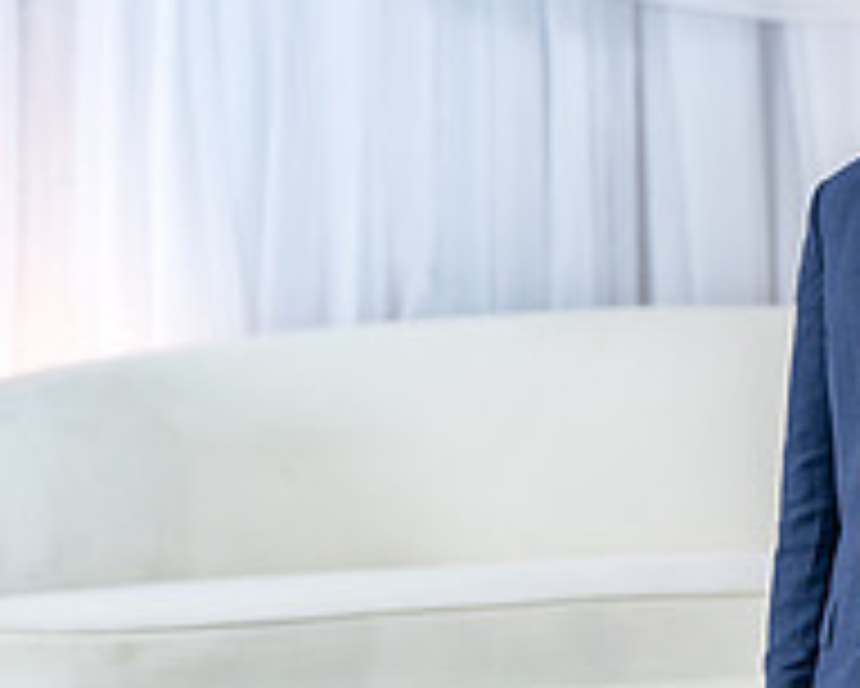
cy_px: 277
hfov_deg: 10.9
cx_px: 937
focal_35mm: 174
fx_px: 4431
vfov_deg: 8.9
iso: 250
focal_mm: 61
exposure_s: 1/160
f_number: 2
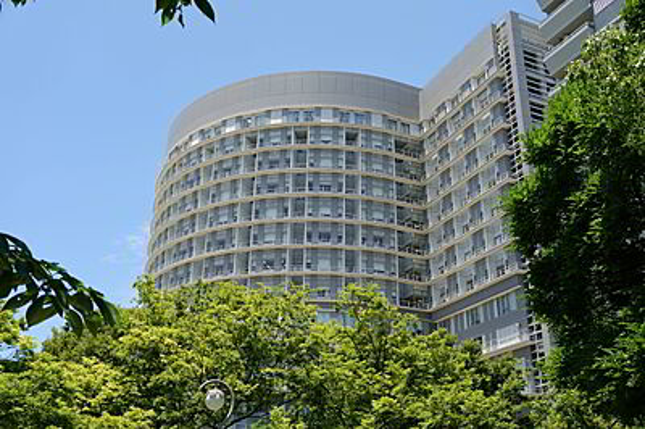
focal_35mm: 37
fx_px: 662
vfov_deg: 35.9
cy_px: 214
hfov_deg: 51.9
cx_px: 322
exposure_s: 1/800
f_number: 4
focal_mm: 13.82
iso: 125
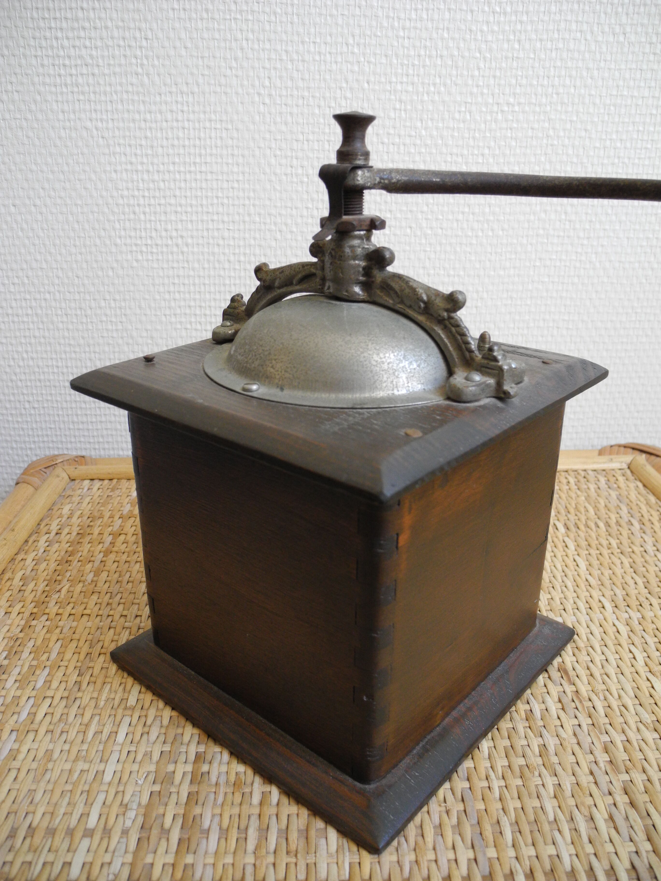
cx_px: 330
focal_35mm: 28
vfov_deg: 63.4
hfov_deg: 49.7
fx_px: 713
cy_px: 440
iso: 352
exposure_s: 1/30
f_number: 2.8
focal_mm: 6
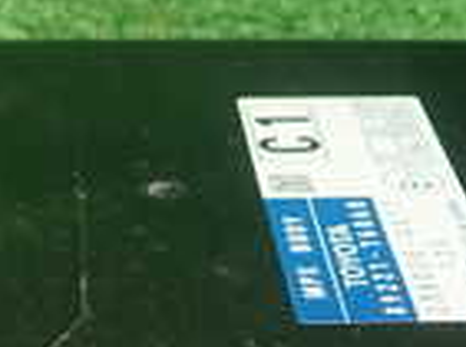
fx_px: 1719
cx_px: 136
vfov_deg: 11.4
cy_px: 334
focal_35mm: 128
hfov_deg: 15.4
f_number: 2.3
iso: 100
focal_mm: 5.5
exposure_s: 1/160
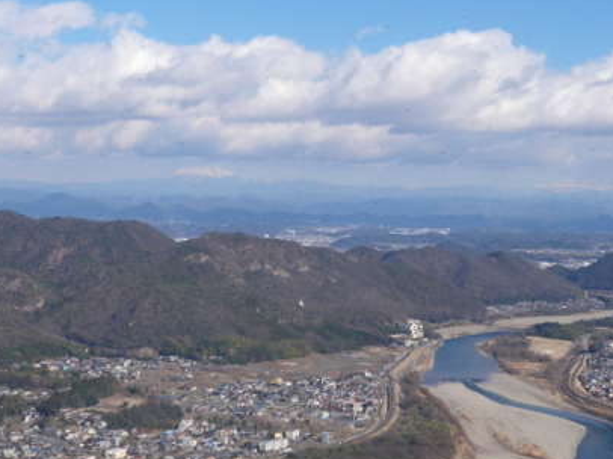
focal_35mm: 69
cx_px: 353
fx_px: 1221
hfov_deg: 28.1
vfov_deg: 21.3
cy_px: 233
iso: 64
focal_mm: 6.2
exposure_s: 1/800
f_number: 3.8
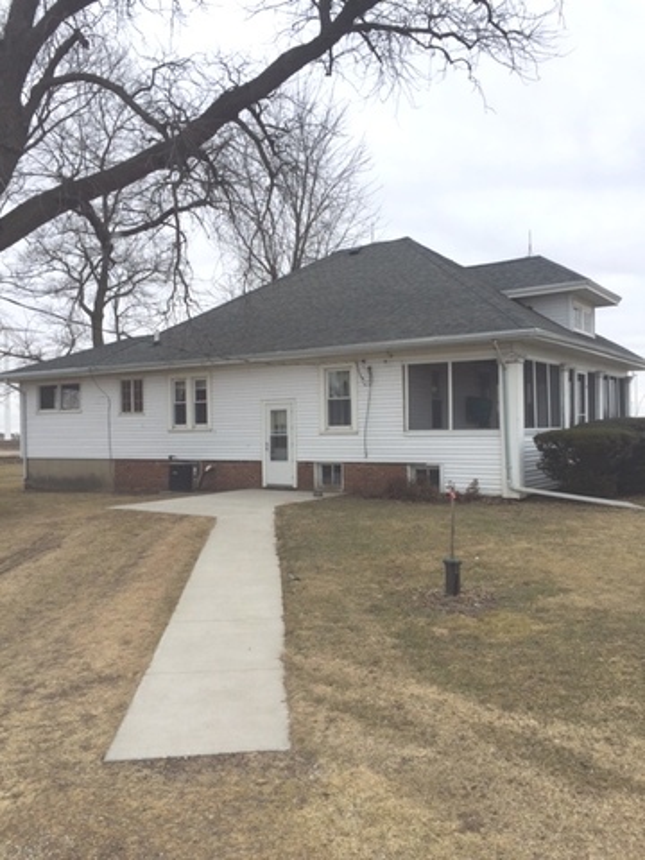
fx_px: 720
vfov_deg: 61.7
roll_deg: +1.0
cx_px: 322
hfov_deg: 48.2
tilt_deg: -0.5
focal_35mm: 29
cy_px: 430
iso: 32
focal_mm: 4.15
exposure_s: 1/608
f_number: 2.2
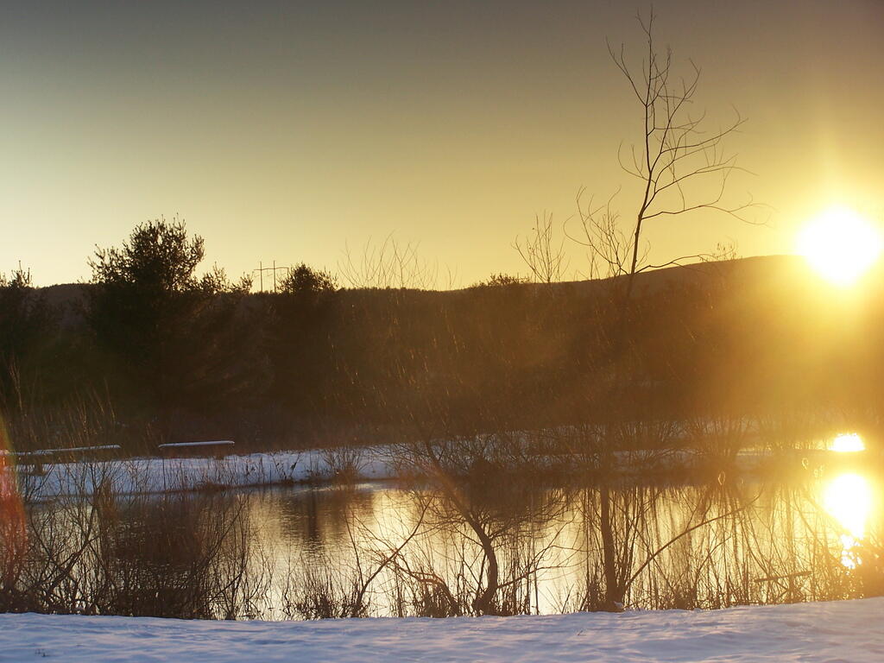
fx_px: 2094
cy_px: 332
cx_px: 442
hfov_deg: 23.8
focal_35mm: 82
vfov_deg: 18.0
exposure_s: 1/400
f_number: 3.2
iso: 80
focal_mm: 13.7
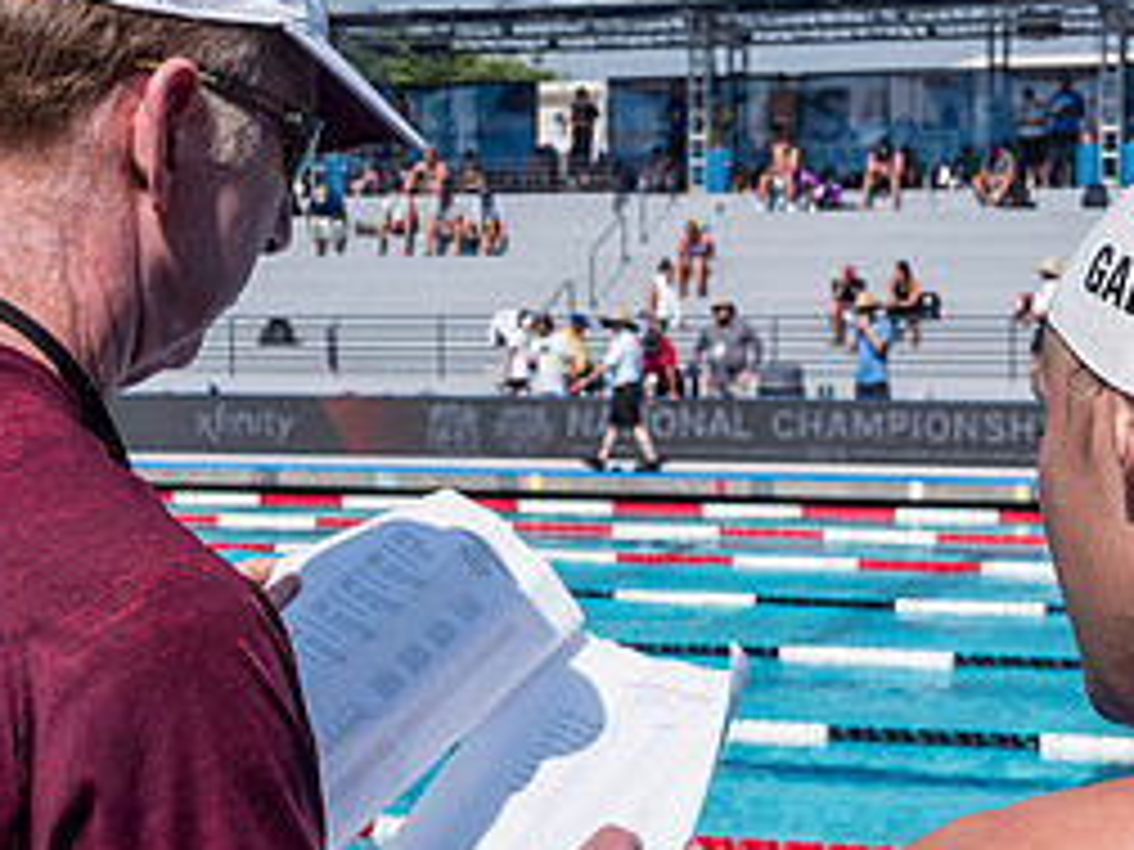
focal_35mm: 83
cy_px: 407
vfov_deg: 17.8
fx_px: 2719
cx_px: 680
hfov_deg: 23.5
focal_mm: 18
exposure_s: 1/1250
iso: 200
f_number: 6.3
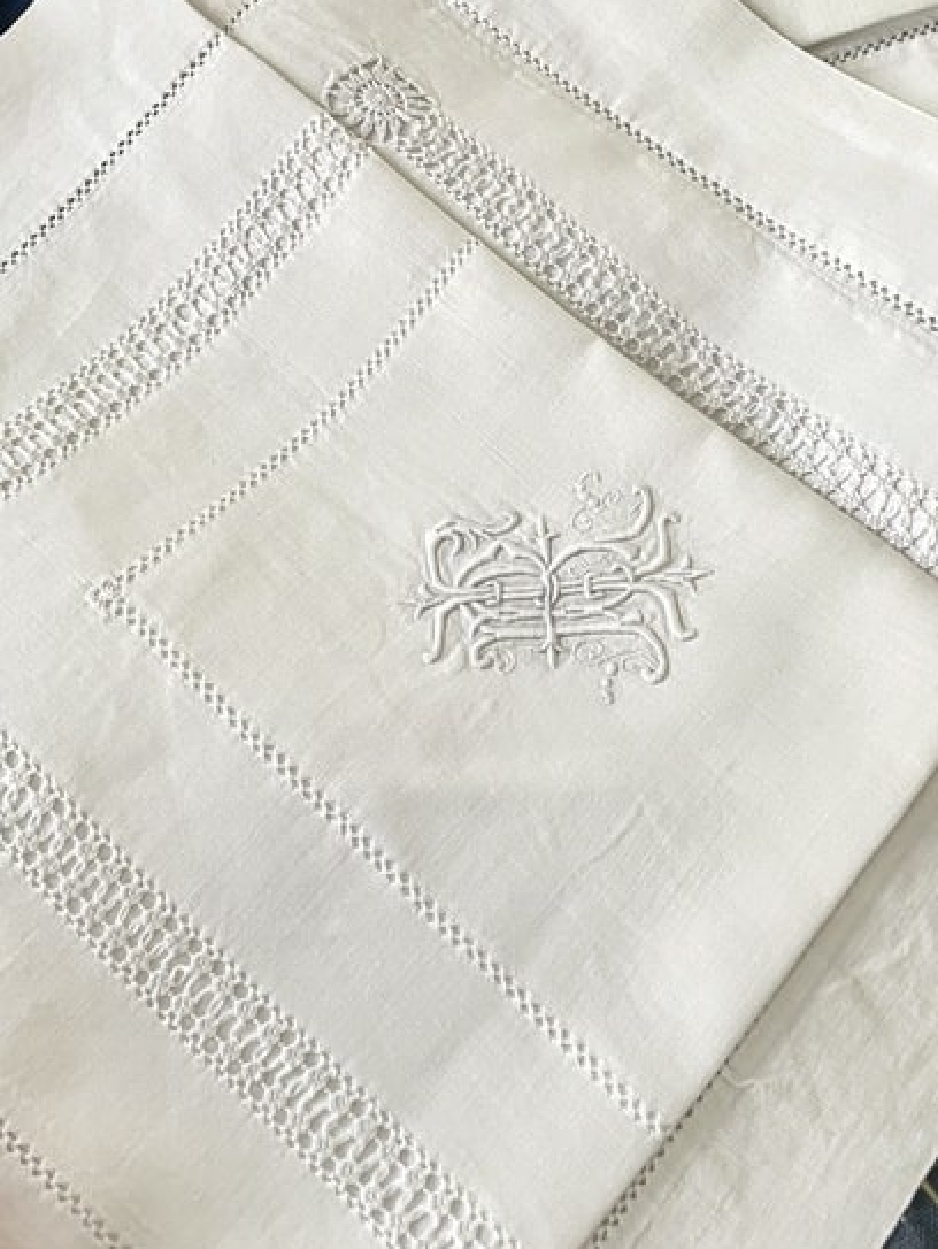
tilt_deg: -62.5
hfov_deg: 29.7
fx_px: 1768
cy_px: 320
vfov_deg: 38.0
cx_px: 515
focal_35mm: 49
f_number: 1.6
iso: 125
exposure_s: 1/93
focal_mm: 4.2
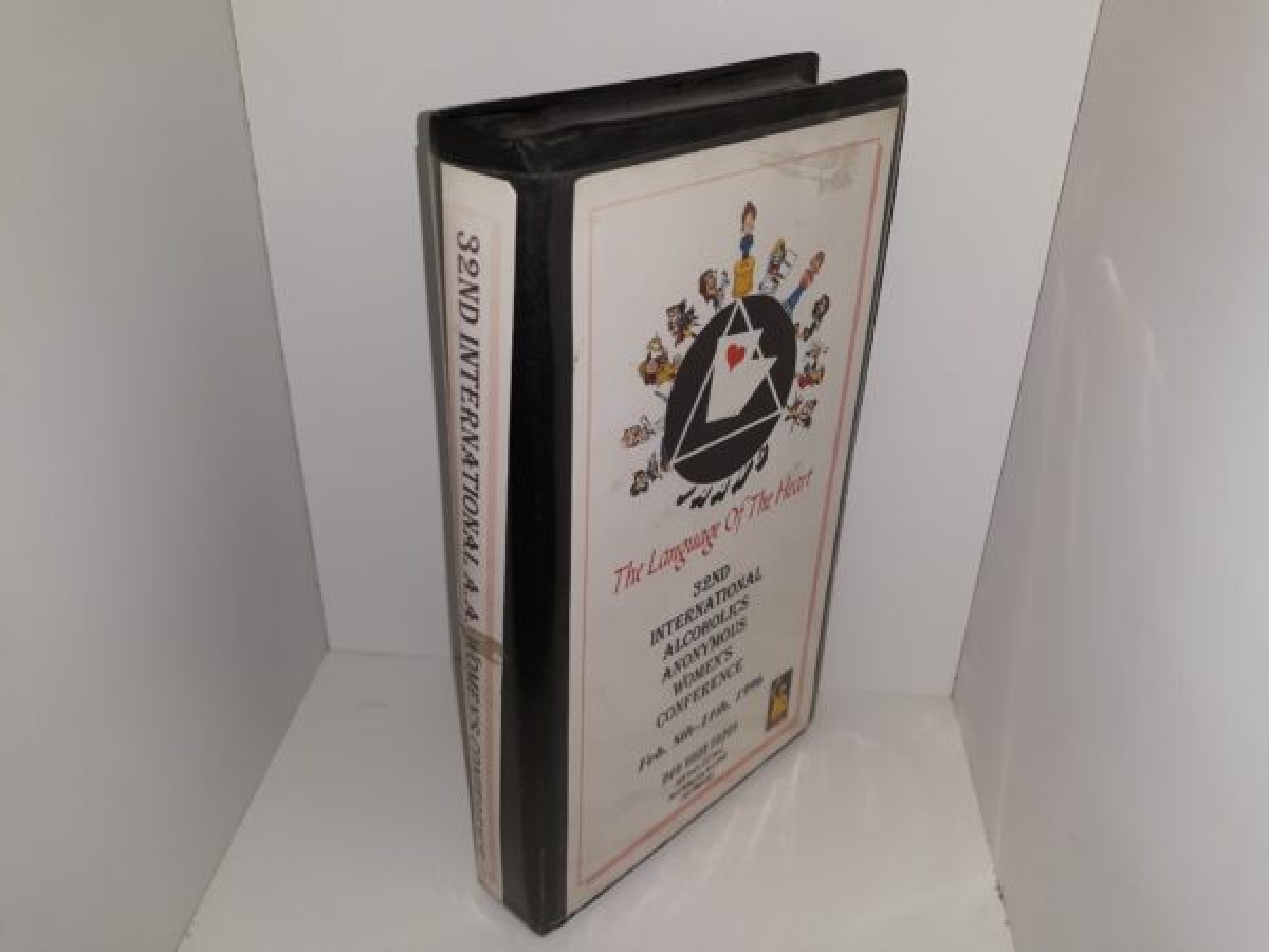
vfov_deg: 49.7
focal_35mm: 28
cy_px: 476
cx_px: 634
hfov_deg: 63.4
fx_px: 1026
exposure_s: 1/229
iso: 40
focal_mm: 3.7
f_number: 1.7
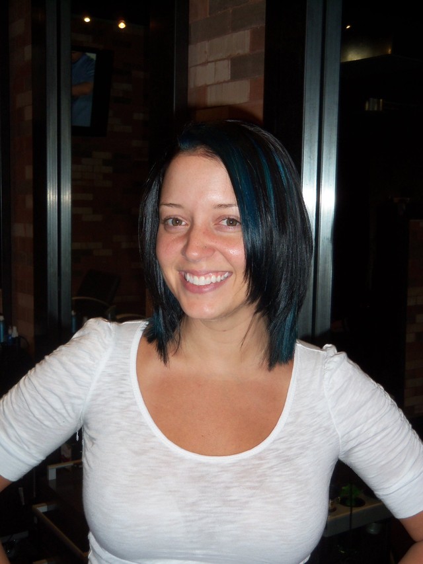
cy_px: 282
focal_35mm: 49
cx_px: 212
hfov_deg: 29.7
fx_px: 798
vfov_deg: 38.9
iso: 100
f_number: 4.6
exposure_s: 1/50
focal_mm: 8.7
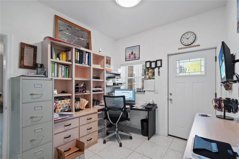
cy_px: 80
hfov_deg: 100.4
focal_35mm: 15
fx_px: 100
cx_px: 120
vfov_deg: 77.3
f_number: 9
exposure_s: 1/5
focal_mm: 10
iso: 100
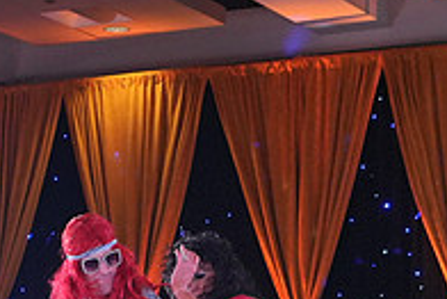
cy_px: 426
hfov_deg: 13.3
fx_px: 1914
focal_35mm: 154
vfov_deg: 8.7
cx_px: 192
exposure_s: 1/400
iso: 1600
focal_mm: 35
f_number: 4
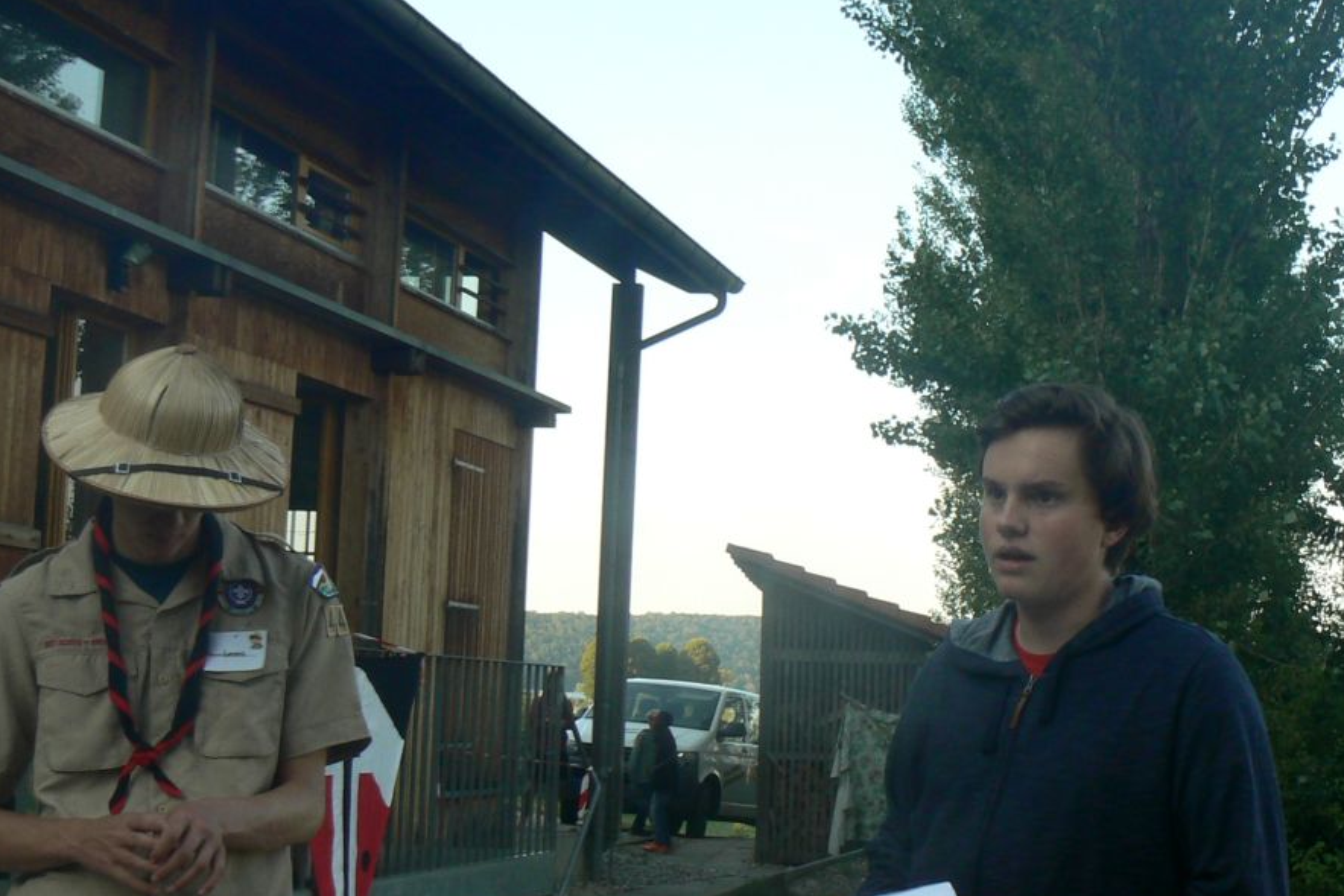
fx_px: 2277
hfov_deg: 32.2
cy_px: 564
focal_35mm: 61
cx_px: 1032
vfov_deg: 22.2
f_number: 8
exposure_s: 1/50
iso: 80
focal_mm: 6
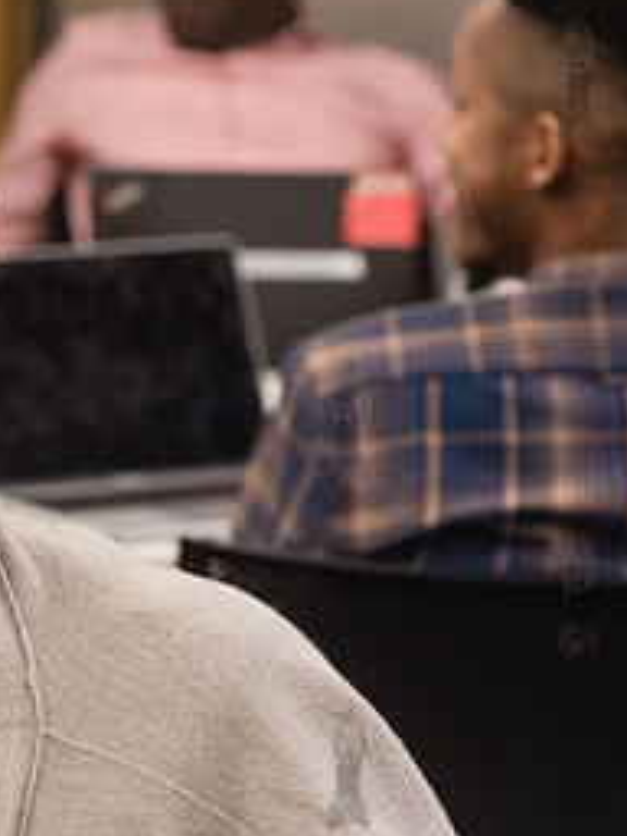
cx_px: -201
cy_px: 593
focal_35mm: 205
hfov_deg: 7.2
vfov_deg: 9.6
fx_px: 4951
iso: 2500
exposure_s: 1/250
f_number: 4.5
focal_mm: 86
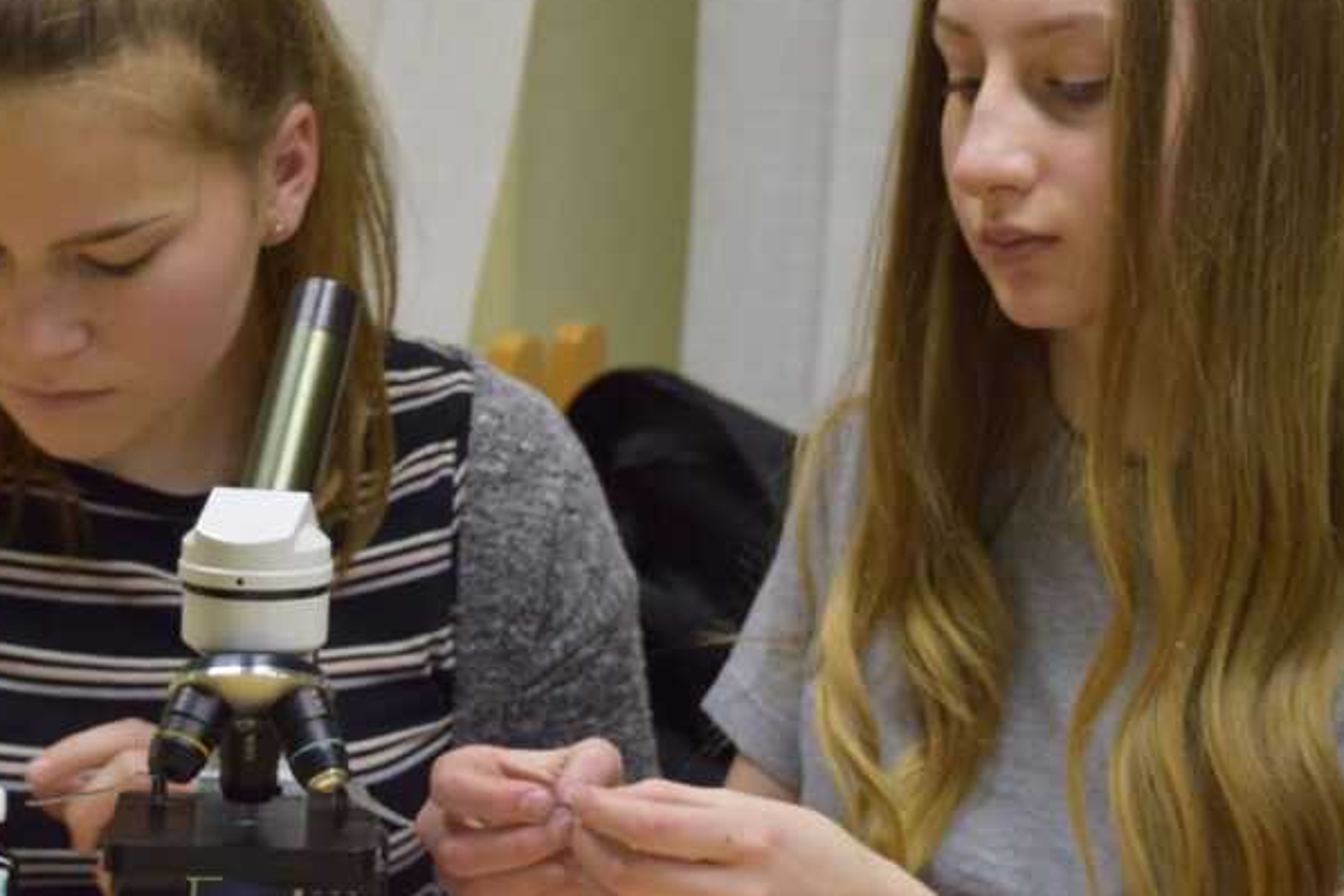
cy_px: 266
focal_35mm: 167
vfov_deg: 8.2
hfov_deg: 12.3
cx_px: 798
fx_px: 6230
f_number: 5.3
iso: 1000
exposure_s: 1/60
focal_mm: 65
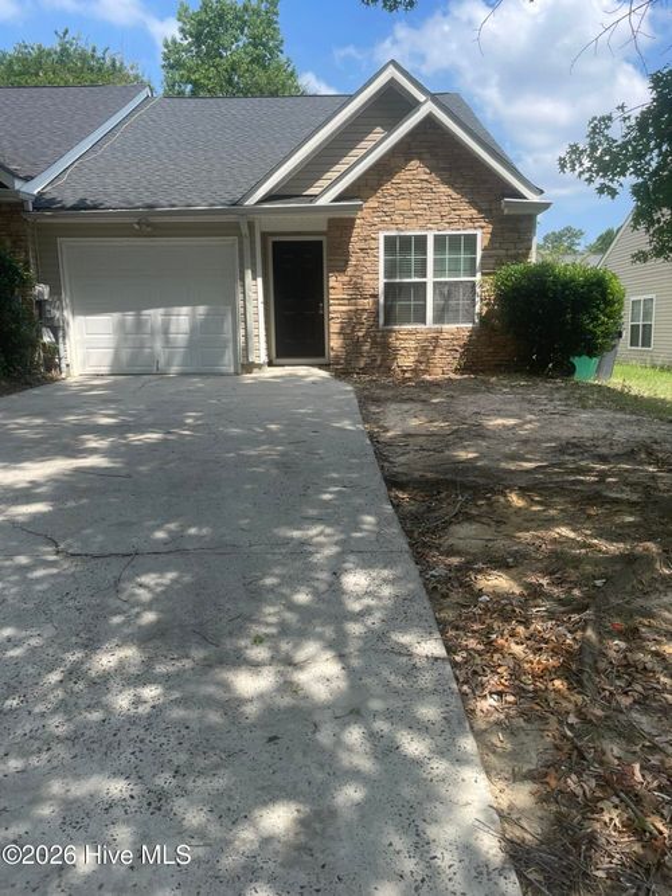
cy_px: 448
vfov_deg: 67.3
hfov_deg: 53.0
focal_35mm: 26
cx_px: 336
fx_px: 673
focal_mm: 4.2
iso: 32
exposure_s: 1/1795
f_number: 1.6
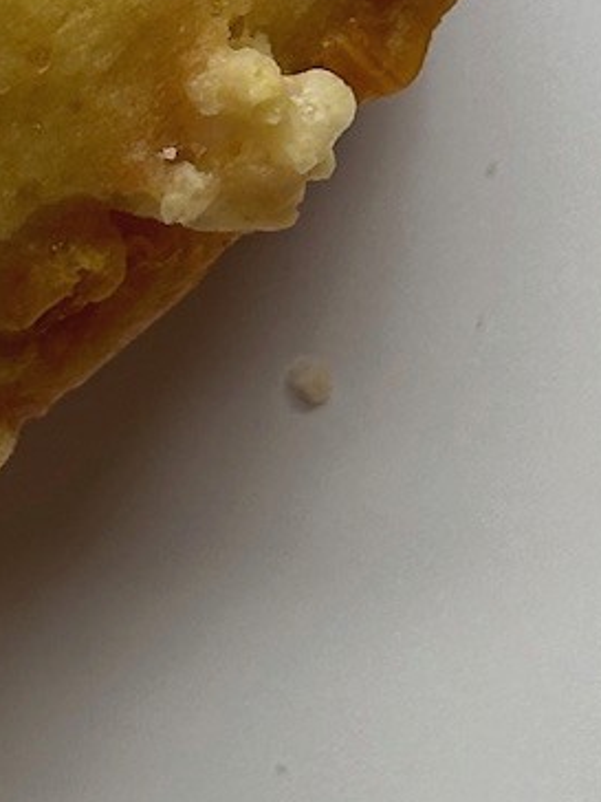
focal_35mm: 270
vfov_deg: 7.3
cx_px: -110
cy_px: -35
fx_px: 6250
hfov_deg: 5.5
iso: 64
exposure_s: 1/511
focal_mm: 6.86
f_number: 1.78
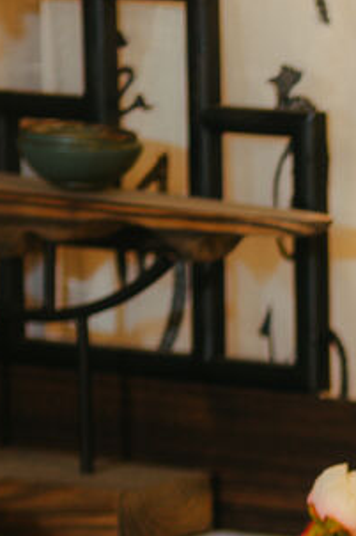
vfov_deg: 6.8
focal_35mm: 298
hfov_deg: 4.4
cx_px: 1024
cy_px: 756
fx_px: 4425
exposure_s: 1/125
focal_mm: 50
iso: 100
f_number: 1.8
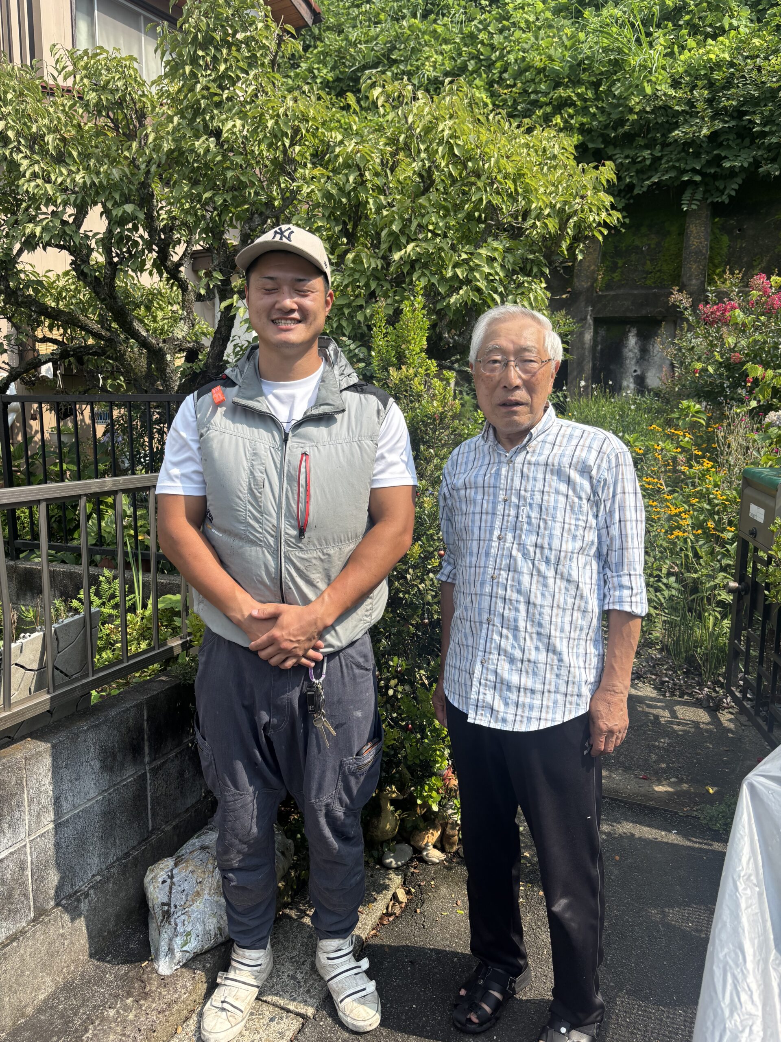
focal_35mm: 26
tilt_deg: -7.9
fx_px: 782
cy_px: 521
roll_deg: -0.7
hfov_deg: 53.1
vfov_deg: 67.3
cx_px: 390
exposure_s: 1/1984
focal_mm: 5.96
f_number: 1.6
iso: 50
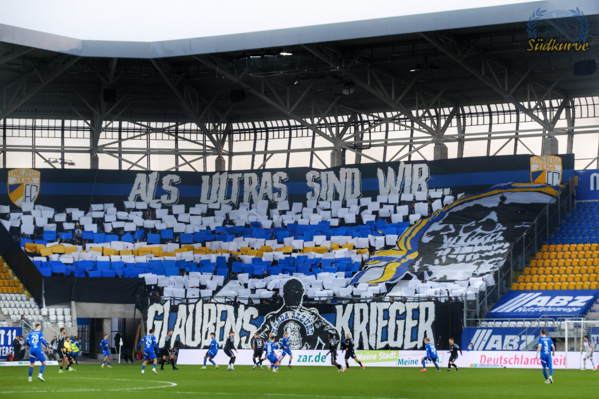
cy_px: 200
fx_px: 1863
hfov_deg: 18.3
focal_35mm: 112
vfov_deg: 12.2
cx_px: 300
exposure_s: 1/400
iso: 3200
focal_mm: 74.4
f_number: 6.3
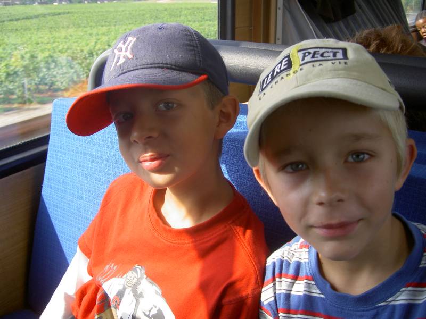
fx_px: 480
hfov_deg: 47.9
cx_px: 213
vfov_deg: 36.8
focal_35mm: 39
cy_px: 160
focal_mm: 8
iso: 100
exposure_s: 1/250
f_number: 2.8
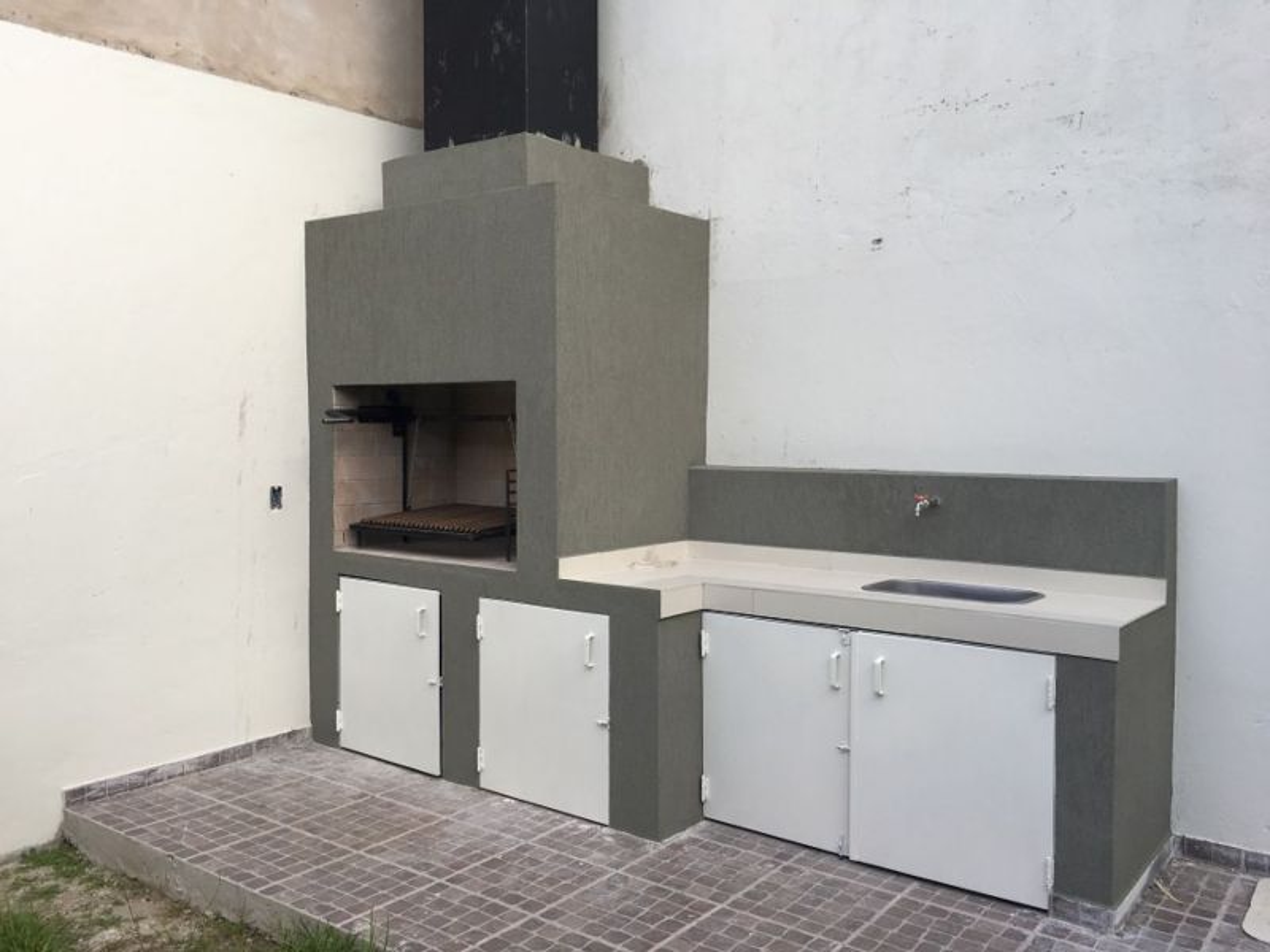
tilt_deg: -3.5
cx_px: 635
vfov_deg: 48.2
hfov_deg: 61.7
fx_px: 1064
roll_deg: -0.3
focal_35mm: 29
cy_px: 476
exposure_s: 1/273
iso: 25
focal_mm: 4.15
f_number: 2.2
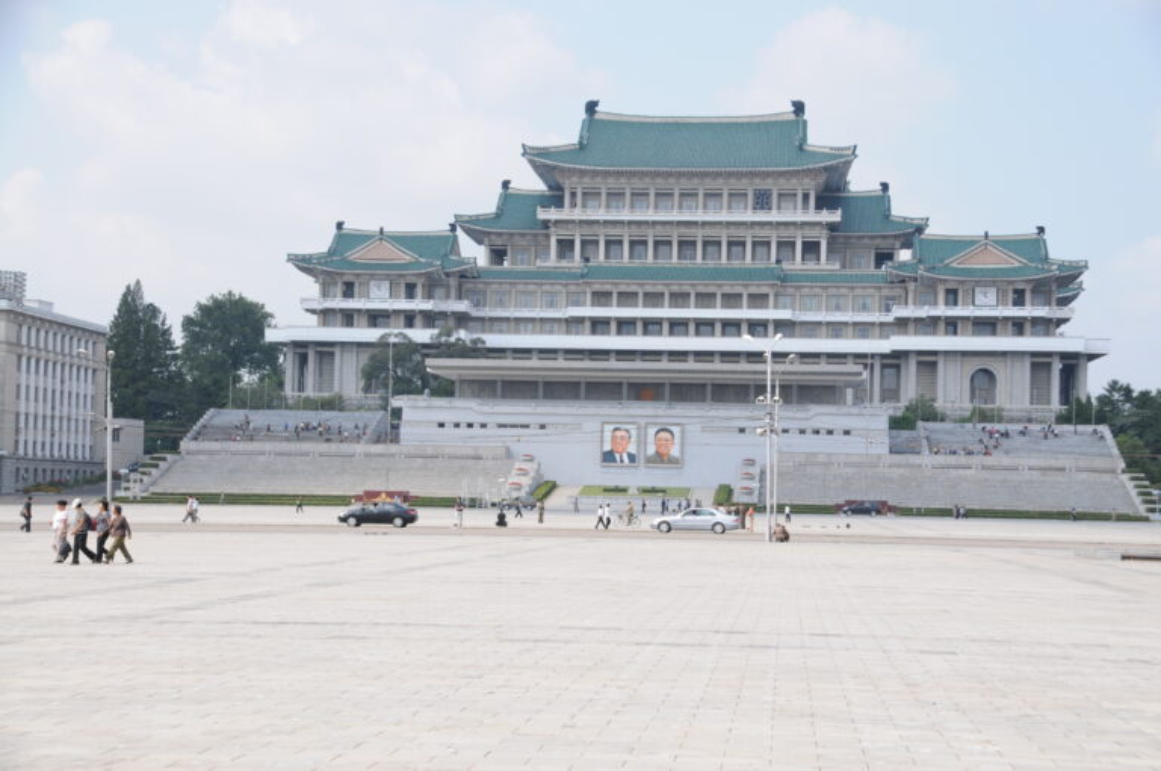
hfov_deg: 26.0
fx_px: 2512
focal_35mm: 78
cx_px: 580
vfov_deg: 17.4
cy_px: 386
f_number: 9
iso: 200
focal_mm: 52
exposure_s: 1/320
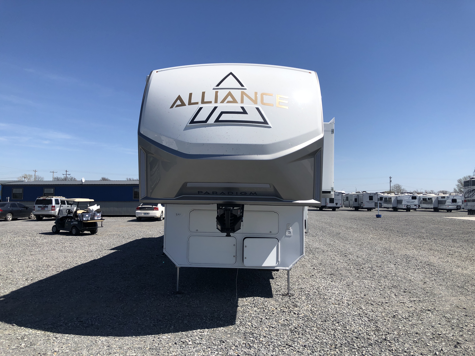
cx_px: 238
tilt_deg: +1.8
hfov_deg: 63.4
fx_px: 384
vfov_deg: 49.7
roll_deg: -0.4
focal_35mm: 28
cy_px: 178
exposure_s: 1/2825
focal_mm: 3.99
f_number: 1.8
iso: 20
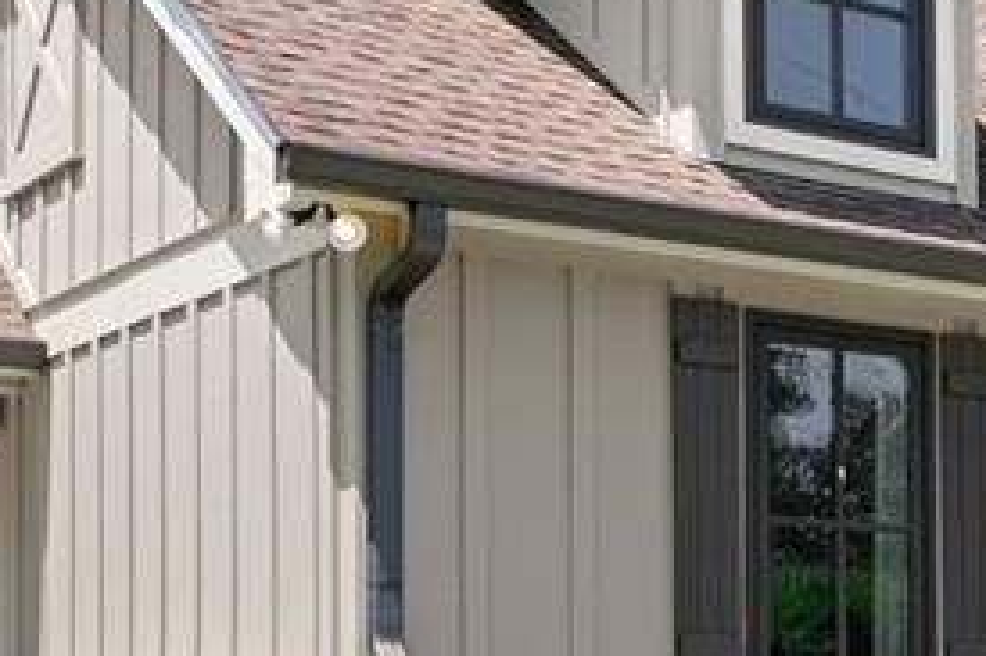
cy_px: 740
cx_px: 1183
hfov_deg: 22.4
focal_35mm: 84
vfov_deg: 15.8
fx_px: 2295
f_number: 7.1
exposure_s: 1/2000
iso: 800
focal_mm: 22.5
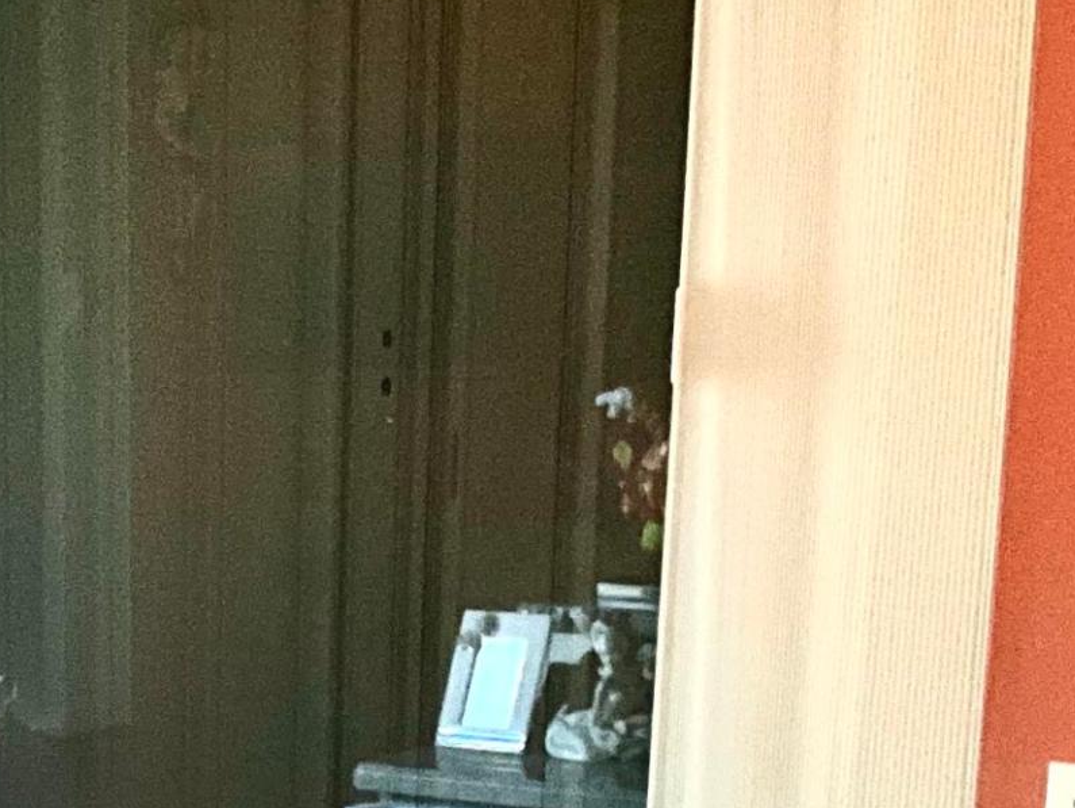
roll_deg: +2.7
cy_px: 1363
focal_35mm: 105
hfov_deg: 17.8
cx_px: -229
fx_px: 3262
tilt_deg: -19.2
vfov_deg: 13.0
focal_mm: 3
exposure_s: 1/40
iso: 320
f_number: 1.8
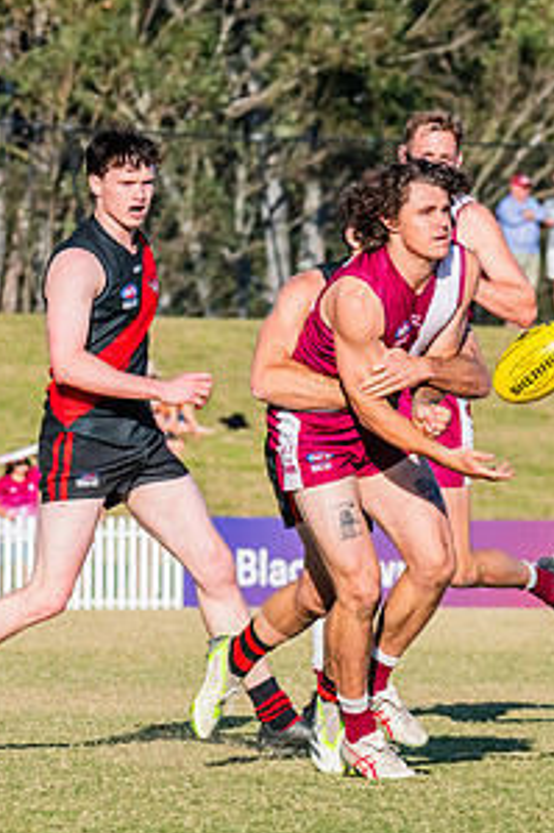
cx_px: 435
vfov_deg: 3.8
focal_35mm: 543
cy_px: 387
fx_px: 12548
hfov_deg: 2.5
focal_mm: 210
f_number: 9
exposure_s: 1/1600
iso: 800
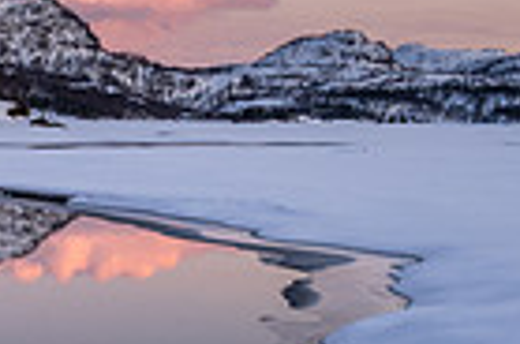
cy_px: 312
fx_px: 1628
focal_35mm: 113
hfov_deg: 15.6
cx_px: -415
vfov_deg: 12.0
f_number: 11
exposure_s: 1/6
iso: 100
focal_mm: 27
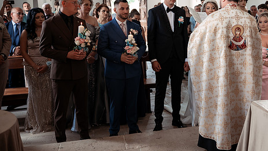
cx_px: 187
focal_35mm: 41
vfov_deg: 28.7
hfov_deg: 48.2
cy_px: 47
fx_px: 291
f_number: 2.8
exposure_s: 1/200
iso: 1600
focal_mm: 28
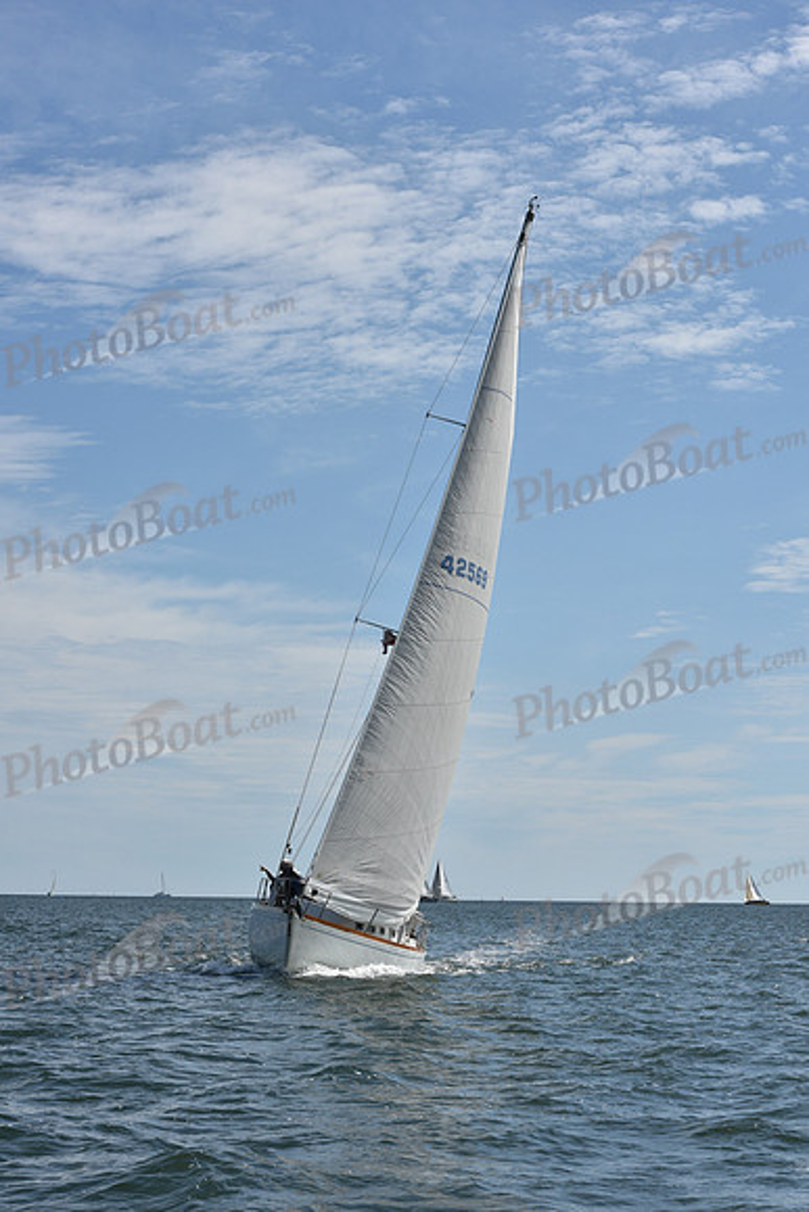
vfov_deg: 28.8
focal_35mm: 70
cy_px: 606
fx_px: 2358
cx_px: 404
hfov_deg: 19.5
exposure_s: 1/1000
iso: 320
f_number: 13
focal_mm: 70
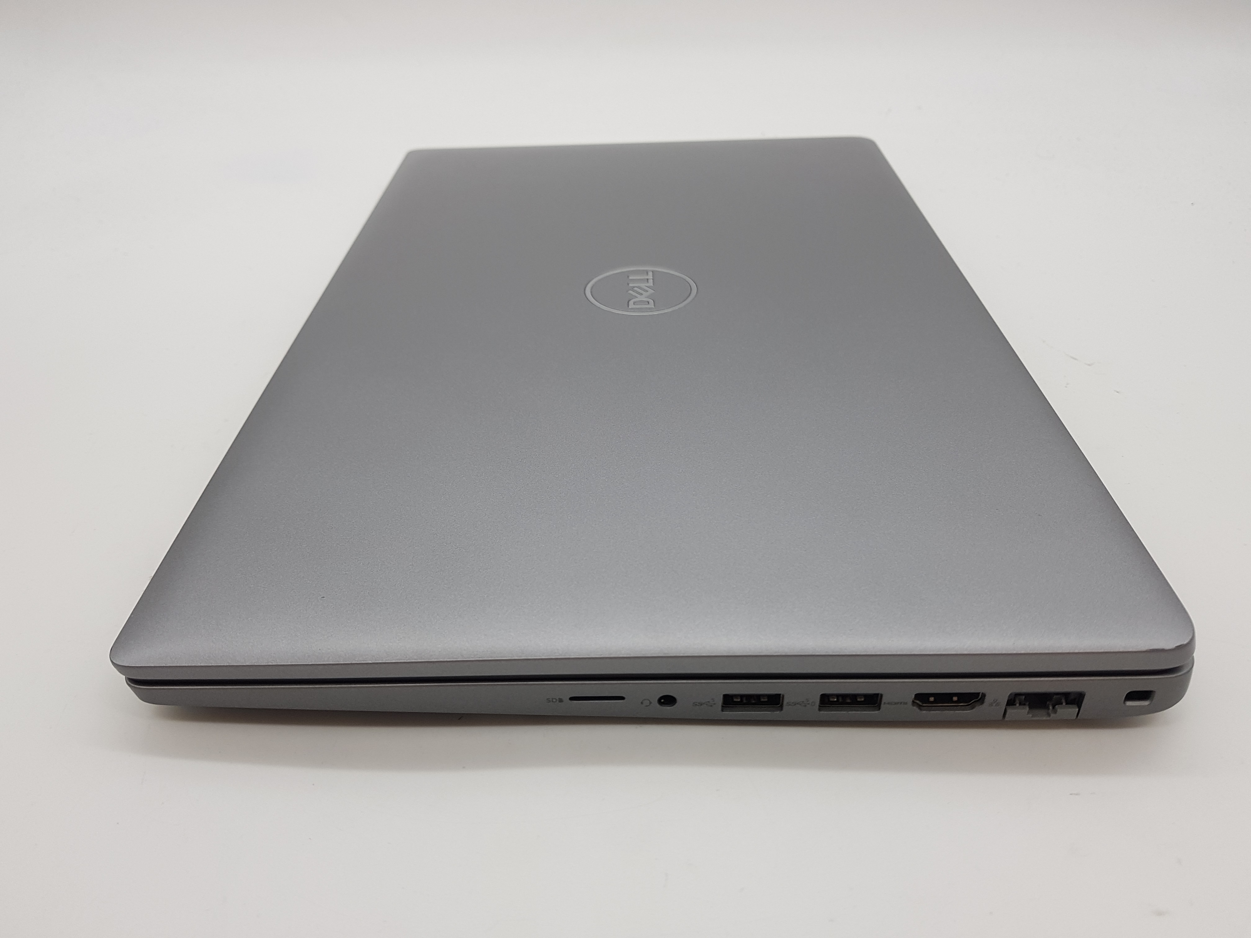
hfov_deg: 67.3
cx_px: 626
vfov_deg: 53.1
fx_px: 940
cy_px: 469
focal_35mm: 26
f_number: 1.7
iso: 40
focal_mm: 4.2
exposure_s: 1/222
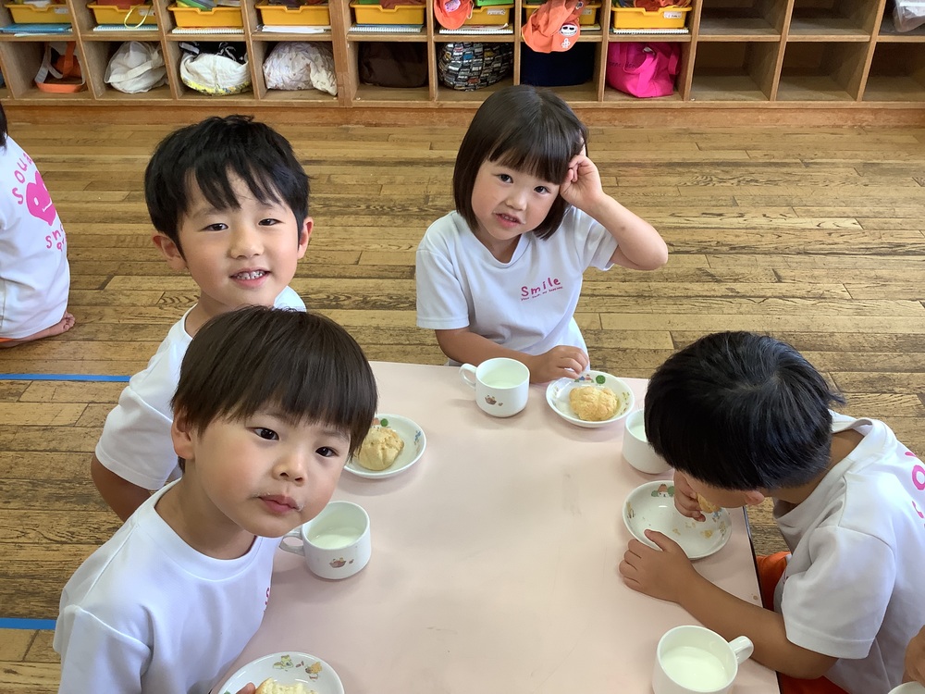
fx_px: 828
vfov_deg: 45.4
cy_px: 347
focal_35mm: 31
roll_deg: +0.7
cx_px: 462
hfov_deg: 58.4
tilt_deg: -35.6
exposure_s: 1/60
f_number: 2.4
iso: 64
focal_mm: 3.3
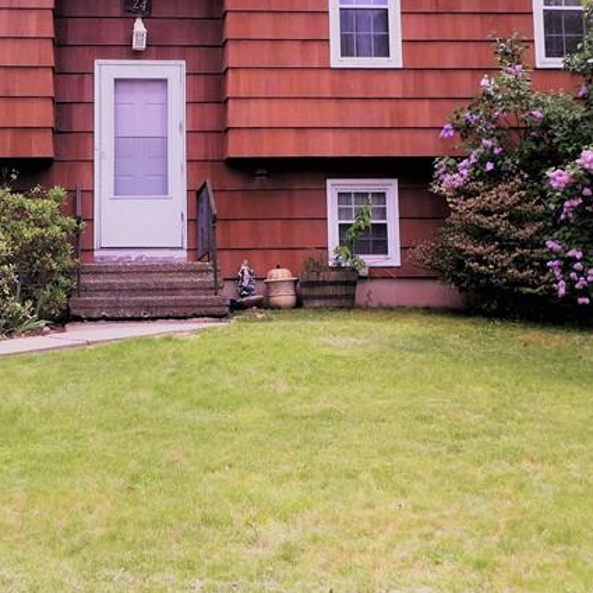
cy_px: 82
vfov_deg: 25.4
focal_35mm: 66
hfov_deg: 26.0
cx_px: 208
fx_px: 1279
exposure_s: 1/640
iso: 80
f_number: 3.5
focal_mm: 5.4
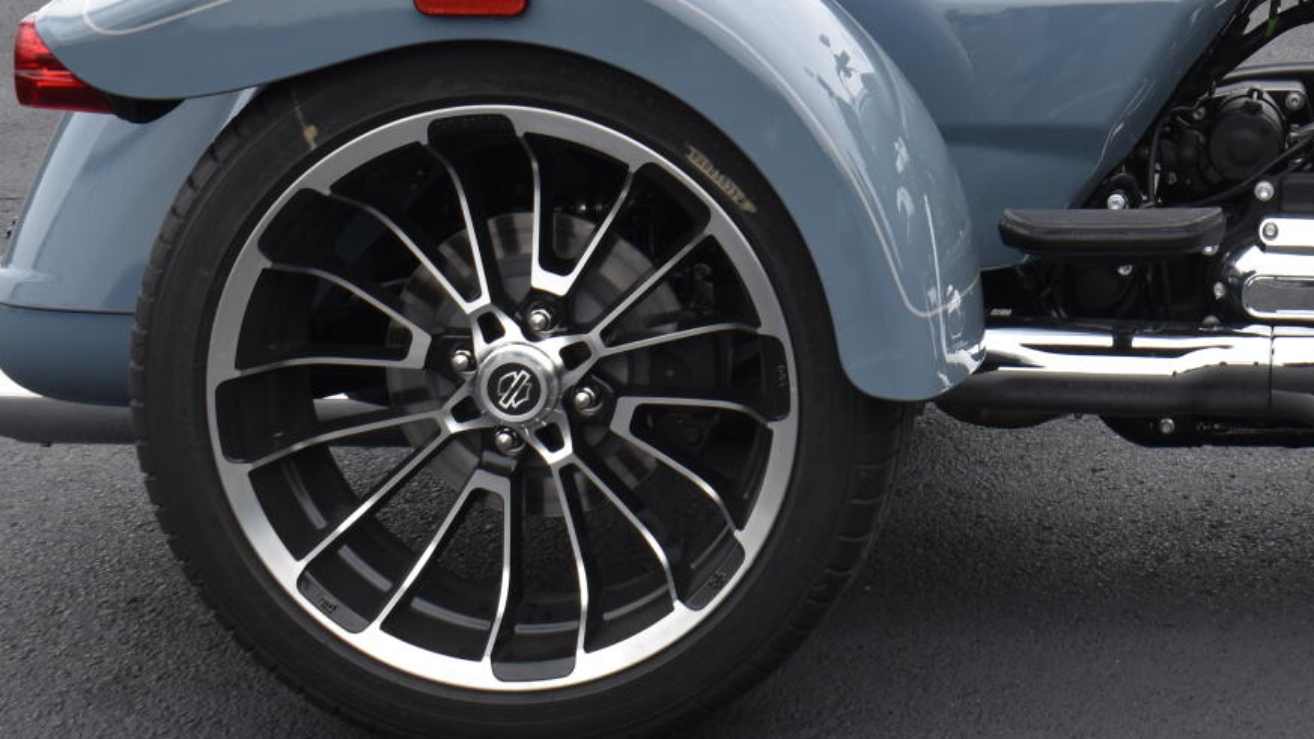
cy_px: -31
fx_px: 3387
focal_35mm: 97
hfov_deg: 21.3
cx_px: 1288
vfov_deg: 12.3
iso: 400
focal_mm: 27
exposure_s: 1/320
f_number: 9
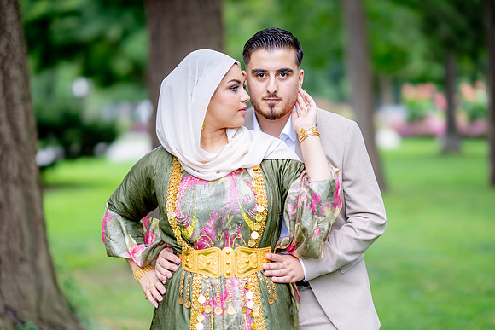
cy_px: 165
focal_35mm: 85
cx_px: 248
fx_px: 1169
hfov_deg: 23.9
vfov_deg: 16.1
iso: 100
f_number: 1.4
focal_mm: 85
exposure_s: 1/1000
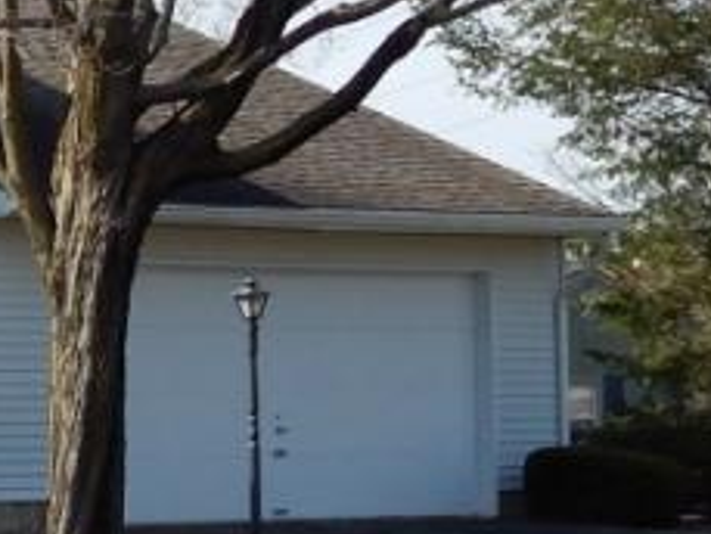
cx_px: -366
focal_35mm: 192
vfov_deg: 7.7
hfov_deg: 10.0
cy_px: 466
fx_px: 3946
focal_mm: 7.7
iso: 125
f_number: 3.6
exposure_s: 1/800
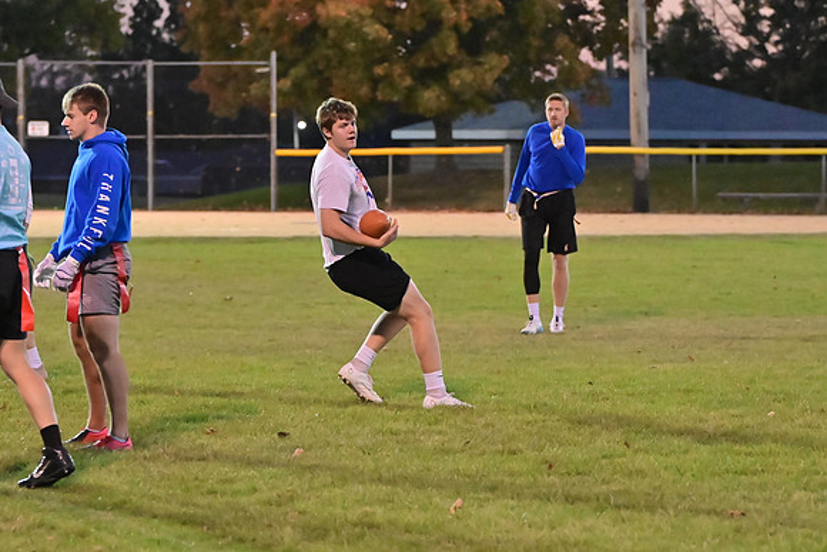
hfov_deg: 12.4
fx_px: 3791
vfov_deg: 8.3
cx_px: 414
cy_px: 276
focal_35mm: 165
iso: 6400
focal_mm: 110
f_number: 4
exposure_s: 1/400
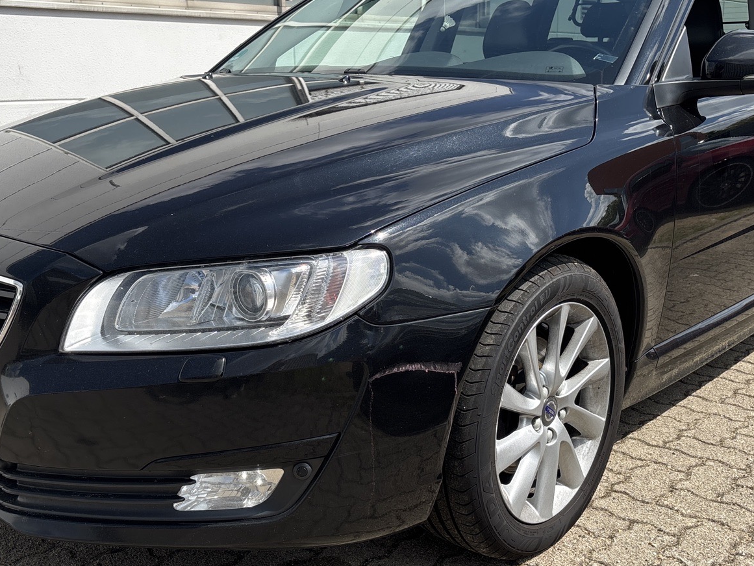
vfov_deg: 33.6
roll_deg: -0.3
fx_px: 937
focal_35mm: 43
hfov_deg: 43.8
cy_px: 311
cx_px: 361
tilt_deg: -13.9
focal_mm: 5.96
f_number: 1.6
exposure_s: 1/3205
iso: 50
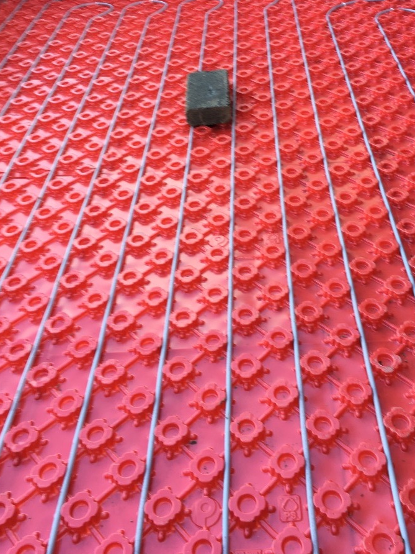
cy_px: 189
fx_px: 623
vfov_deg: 47.2
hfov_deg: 36.7
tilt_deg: -33.5
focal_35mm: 39
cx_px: 242
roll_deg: +6.5
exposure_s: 1/50
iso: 25
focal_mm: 4.15
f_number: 2.2
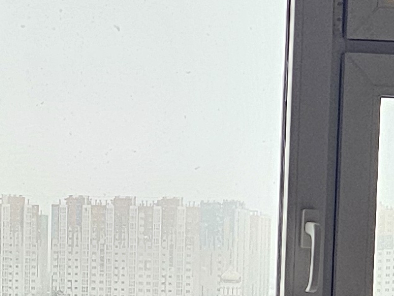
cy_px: 349
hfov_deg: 13.5
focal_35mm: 146
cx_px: 128
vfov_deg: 10.0
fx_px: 1662
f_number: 1.8
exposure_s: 1/200
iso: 320
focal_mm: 5.4
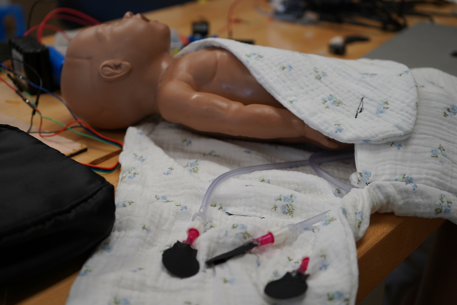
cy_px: 152
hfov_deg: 40.3
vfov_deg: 27.5
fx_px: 622
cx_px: 228
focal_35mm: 49
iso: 500
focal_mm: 49
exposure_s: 1/160
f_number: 4.5
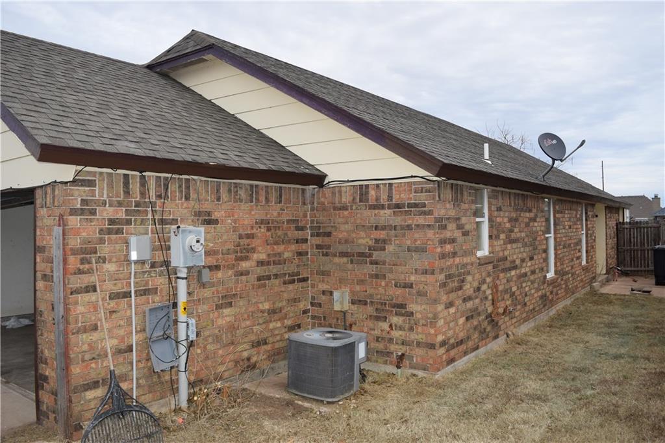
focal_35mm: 27
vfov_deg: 47.9
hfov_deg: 67.4
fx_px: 499
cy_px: 222
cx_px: 332
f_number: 5.6
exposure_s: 1/125
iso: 360
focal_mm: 18
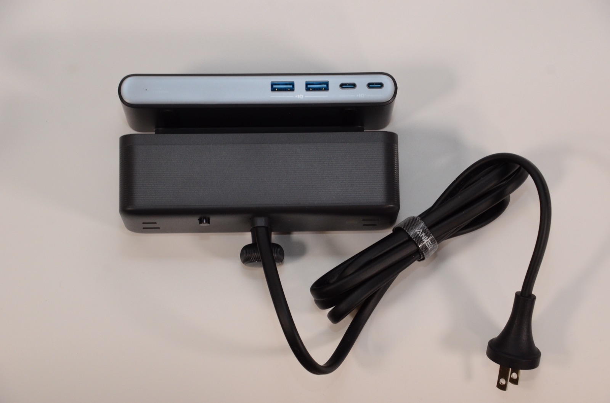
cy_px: 202
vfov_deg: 14.0
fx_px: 1648
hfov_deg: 21.0
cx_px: 305
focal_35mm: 98
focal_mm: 65
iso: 1600
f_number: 8
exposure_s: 1/125
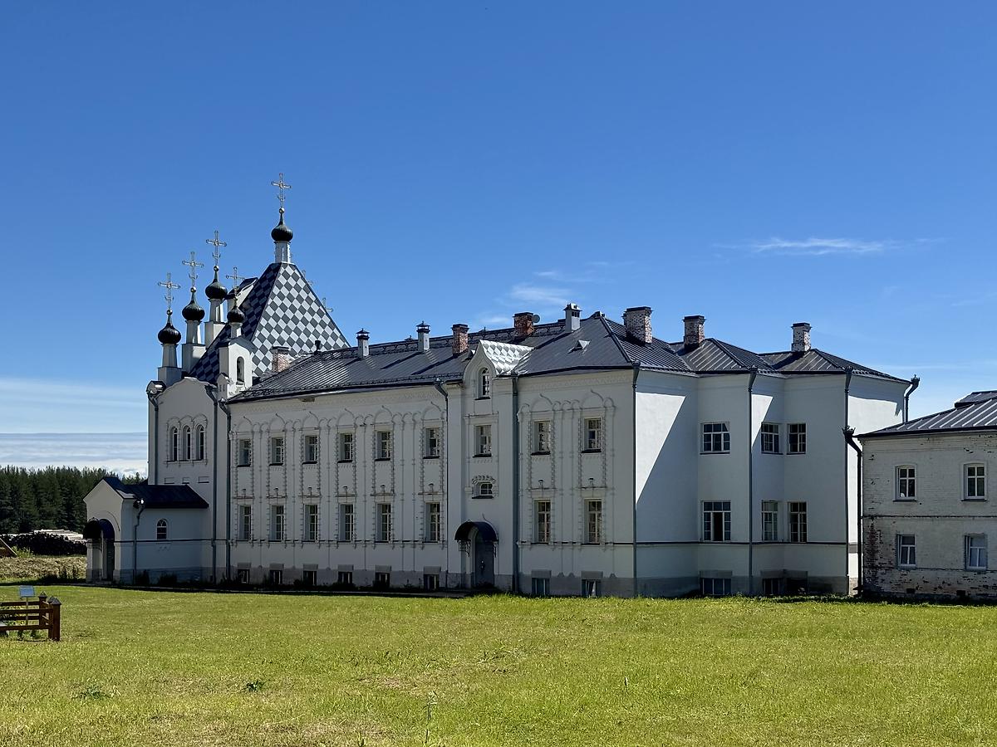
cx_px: 498
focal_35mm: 48
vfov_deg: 30.3
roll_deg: +2.4
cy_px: 374
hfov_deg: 39.7
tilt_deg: +5.4
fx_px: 1382
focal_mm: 6.76
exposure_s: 1/5848
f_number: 1.78
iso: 64
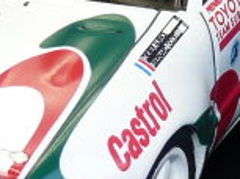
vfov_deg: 2.6
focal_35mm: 562
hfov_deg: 3.5
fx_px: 3887
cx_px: 24
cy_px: -11
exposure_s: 1/40
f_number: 3.4
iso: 100
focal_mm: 13.8
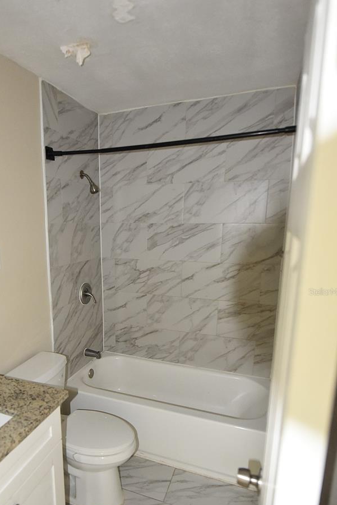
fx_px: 337
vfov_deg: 73.2
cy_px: 292
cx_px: 122
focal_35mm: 24
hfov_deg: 52.5
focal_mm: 18
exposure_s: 1/60
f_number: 2.8
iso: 3200
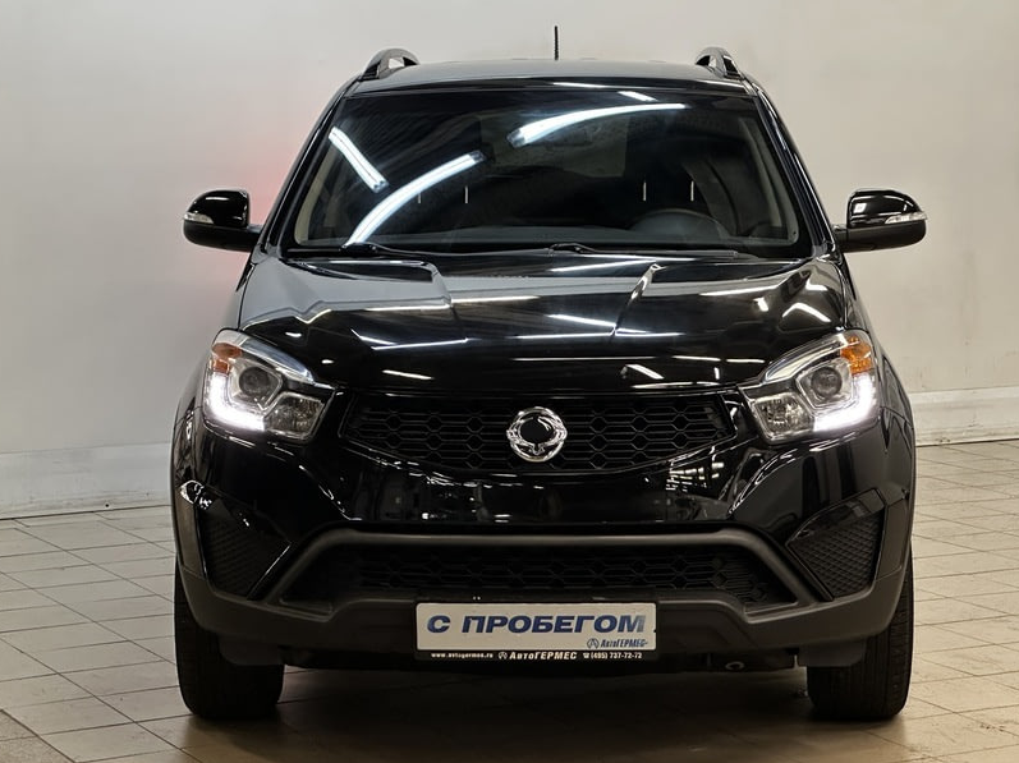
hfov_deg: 22.5
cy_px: 389
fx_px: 2560
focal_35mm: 87
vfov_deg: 17.0
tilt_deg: -5.7
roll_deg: +0.0
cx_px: 536
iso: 160
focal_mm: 9
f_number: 2.8
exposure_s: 1/50
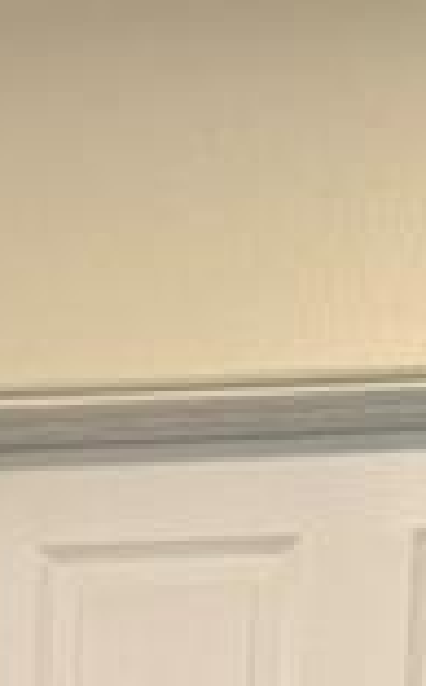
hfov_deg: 6.6
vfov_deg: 9.0
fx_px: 3654
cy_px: 1922
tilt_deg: -11.8
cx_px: -259
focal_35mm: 196
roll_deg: +0.0
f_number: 1.78
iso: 160
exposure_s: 1/120
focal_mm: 6.76
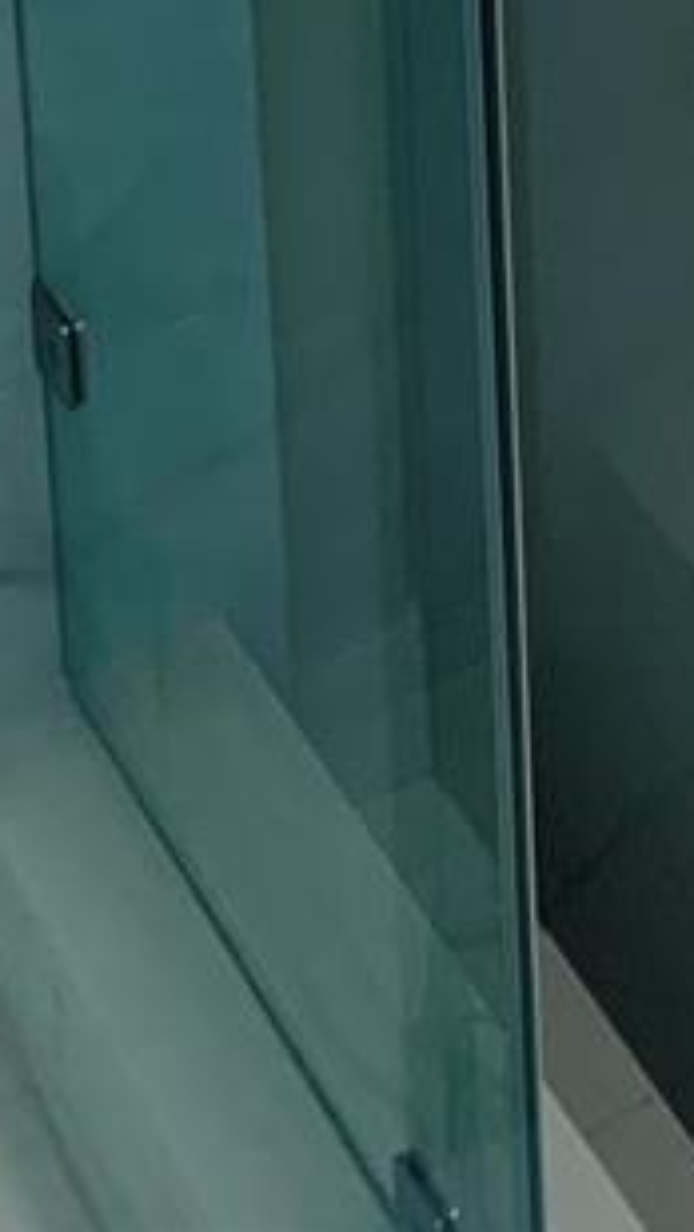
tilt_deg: -14.4
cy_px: -1152
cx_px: 1077
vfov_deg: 15.8
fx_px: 3596
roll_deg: -0.3
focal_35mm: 110
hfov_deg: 10.6
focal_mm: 4.25
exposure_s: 1/60
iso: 50
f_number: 1.8
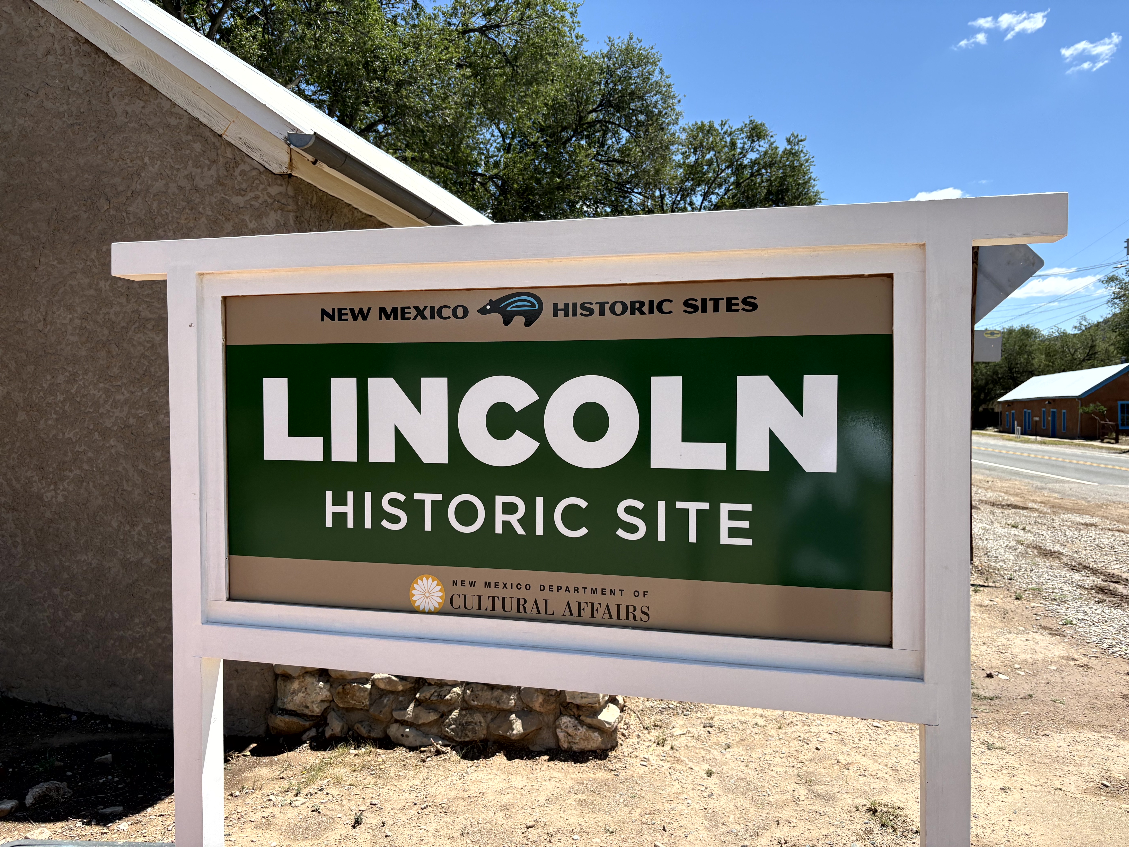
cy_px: 424
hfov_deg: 67.3
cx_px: 564
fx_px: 848
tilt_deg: -2.6
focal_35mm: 26
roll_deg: +0.0
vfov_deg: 53.1
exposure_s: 1/3831
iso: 64
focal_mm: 5.96
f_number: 1.6
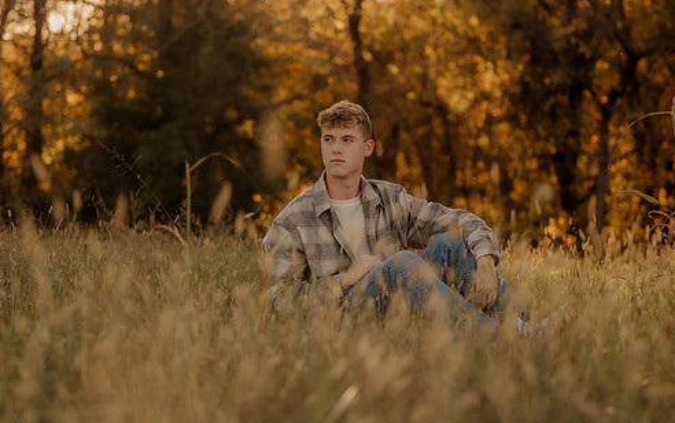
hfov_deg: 23.0
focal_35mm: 90
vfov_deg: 14.5
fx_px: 1656
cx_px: 287
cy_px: 210
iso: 250
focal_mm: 50
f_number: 1.8
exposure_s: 1/1250
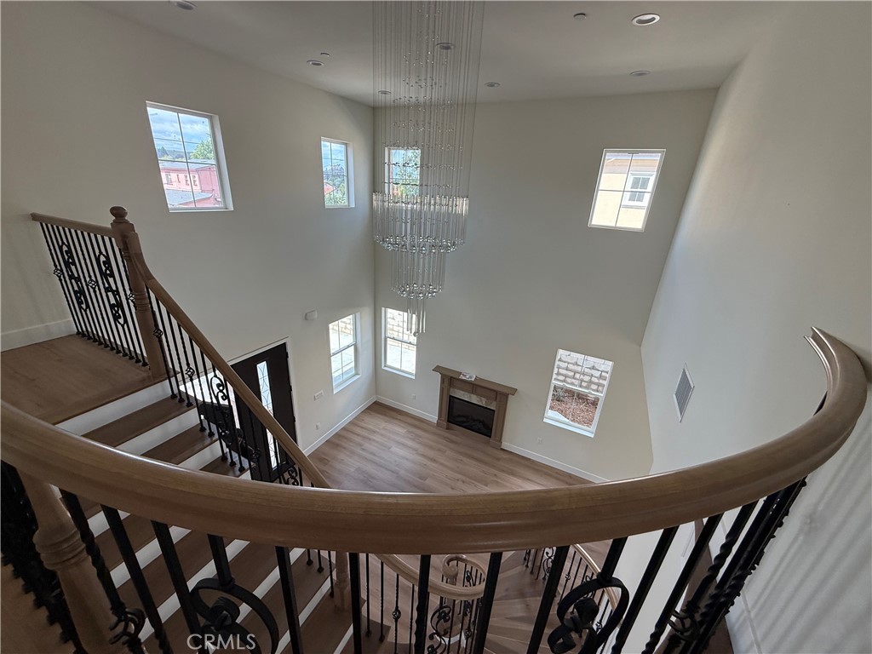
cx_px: 436
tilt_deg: -20.6
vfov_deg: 85.7
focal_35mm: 14
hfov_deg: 102.1
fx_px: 353
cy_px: 327
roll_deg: -3.3
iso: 64
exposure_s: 1/146
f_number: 2.2
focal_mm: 2.22
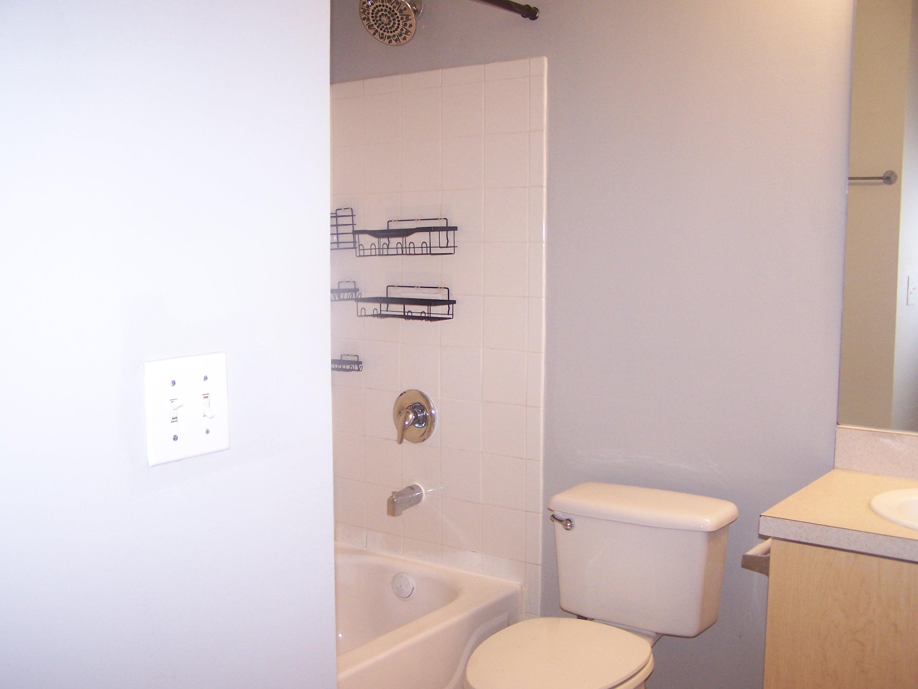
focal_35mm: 38
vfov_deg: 37.7
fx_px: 1008
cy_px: 344
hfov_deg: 49.0
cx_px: 459
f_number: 2.8
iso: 140
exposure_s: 1/60
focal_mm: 6.3
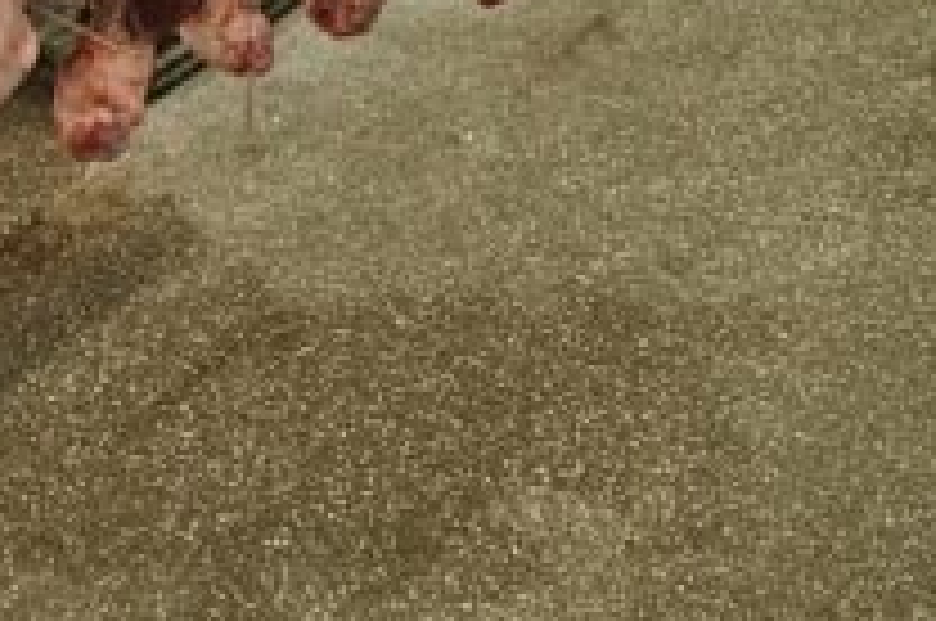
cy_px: -994
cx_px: 342
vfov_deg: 9.8
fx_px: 3063
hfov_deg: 17.3
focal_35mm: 118
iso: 500
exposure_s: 1/100
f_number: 1.8
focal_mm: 5.4
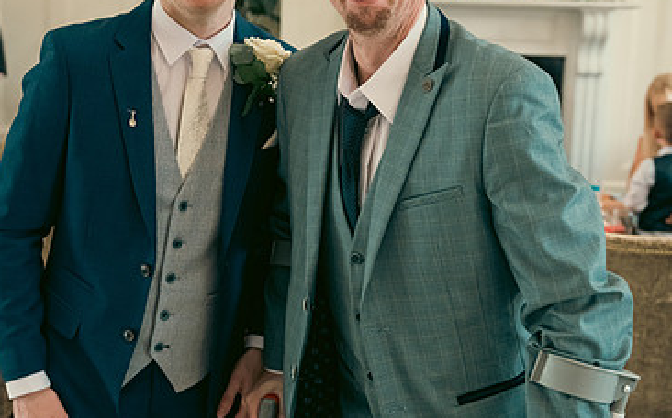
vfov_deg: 23.3
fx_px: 1006
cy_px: 122
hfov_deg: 36.8
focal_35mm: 55
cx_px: 264
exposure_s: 1/160
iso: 800
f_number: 3.5
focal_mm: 34
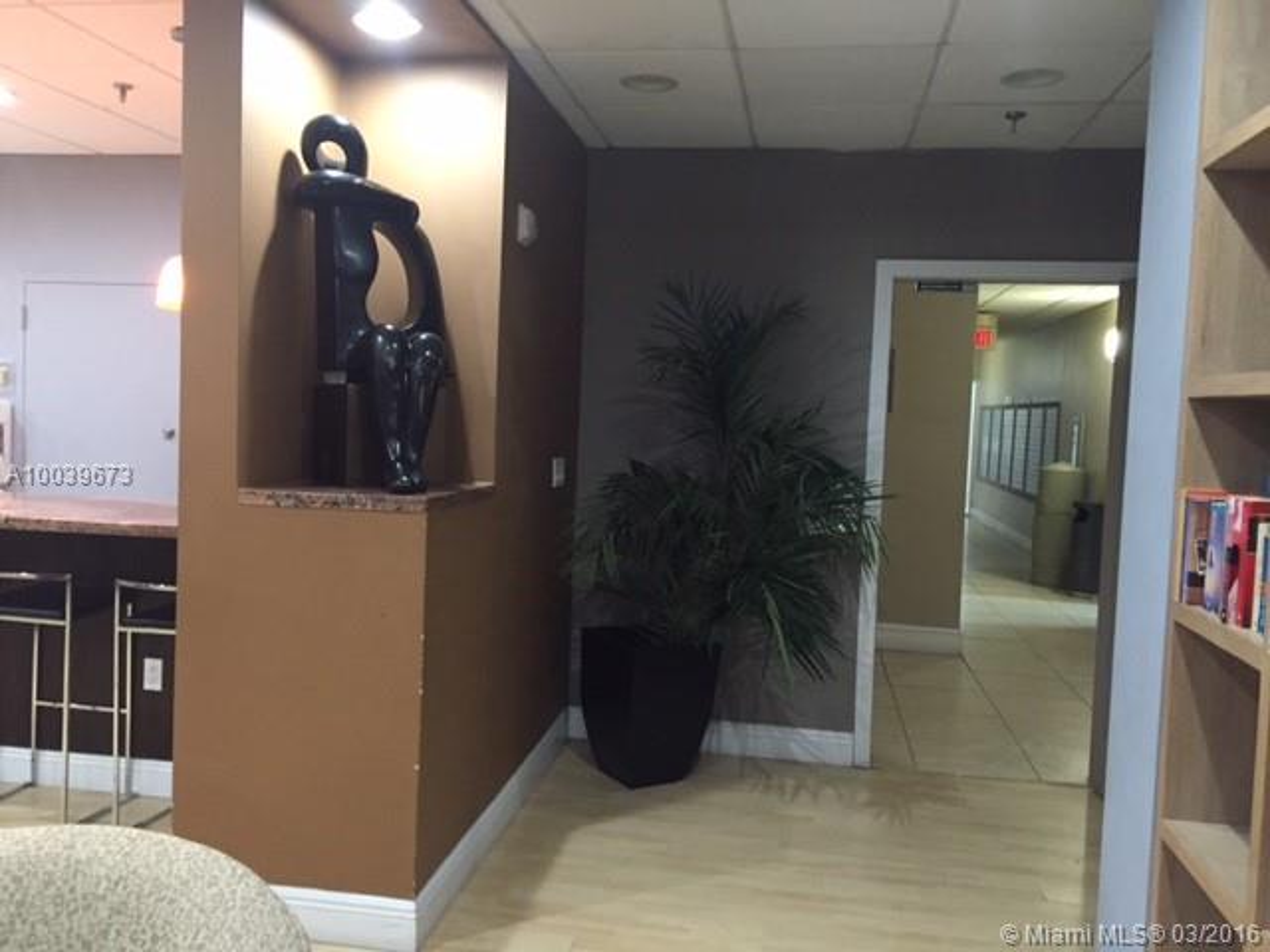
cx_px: 635
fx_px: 1064
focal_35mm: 29
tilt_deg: -2.8
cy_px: 476
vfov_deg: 48.2
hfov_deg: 61.7
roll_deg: -2.7
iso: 250
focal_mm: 4.15
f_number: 2.2
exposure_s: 1/30
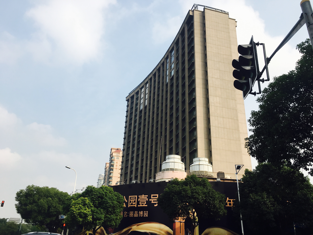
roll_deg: -3.0
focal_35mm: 29
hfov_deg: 61.7
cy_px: 118
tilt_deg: +25.1
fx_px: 262
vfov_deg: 48.2
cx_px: 156
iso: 25
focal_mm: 4.15
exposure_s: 1/1399
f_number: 2.2
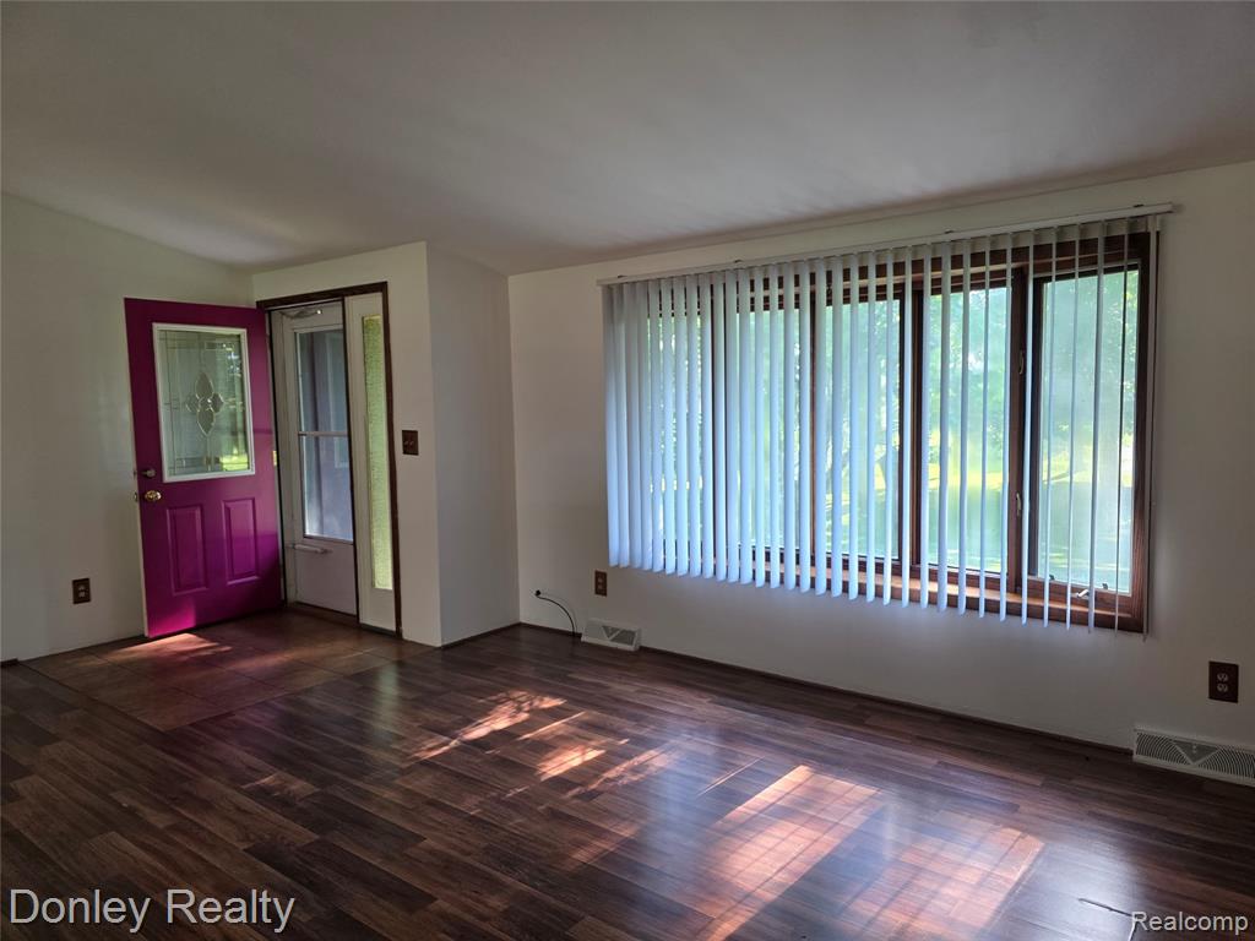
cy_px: 470
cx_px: 628
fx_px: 834
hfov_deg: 73.9
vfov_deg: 58.9
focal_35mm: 23
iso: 200
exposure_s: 1/120
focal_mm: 6.3
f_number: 1.7
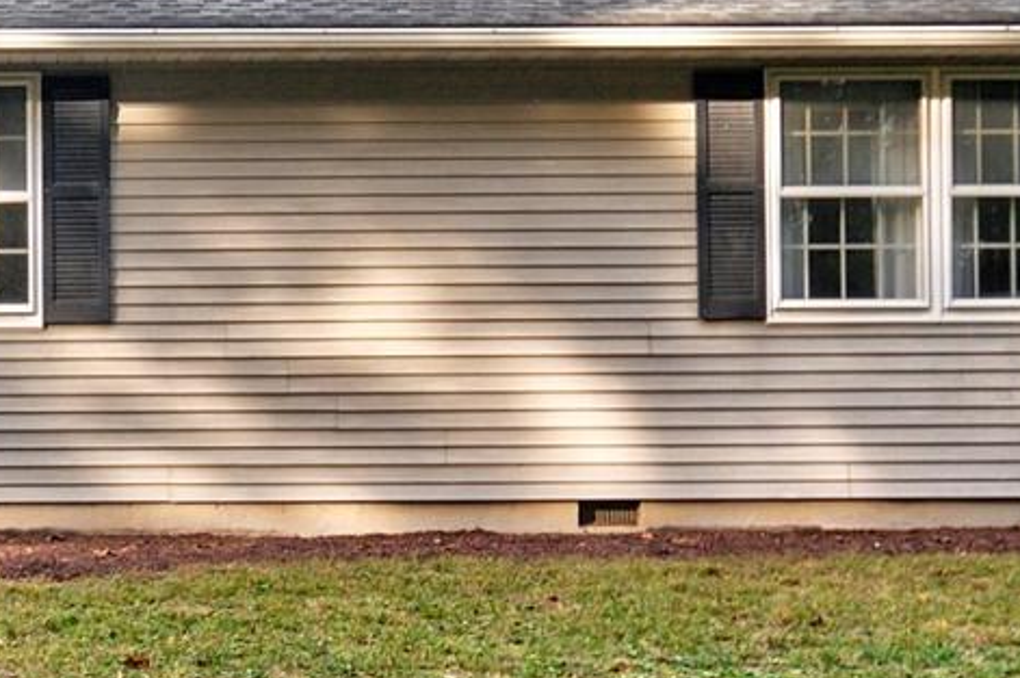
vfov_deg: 12.4
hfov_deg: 18.1
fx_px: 3113
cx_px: -30
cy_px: 286
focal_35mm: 110
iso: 640
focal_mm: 24
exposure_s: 1/400
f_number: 6.3
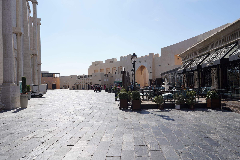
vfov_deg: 53.1
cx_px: 120
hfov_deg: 73.7
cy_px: 80
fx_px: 160
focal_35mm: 24
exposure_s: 1/100
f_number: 16
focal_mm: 24
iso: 100
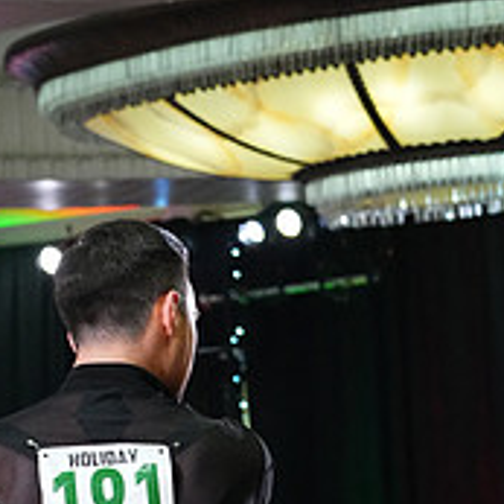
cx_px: 453
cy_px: 792
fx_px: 4085
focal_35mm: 248
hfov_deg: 7.0
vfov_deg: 6.9
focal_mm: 87
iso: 8000
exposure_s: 1/400
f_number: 5
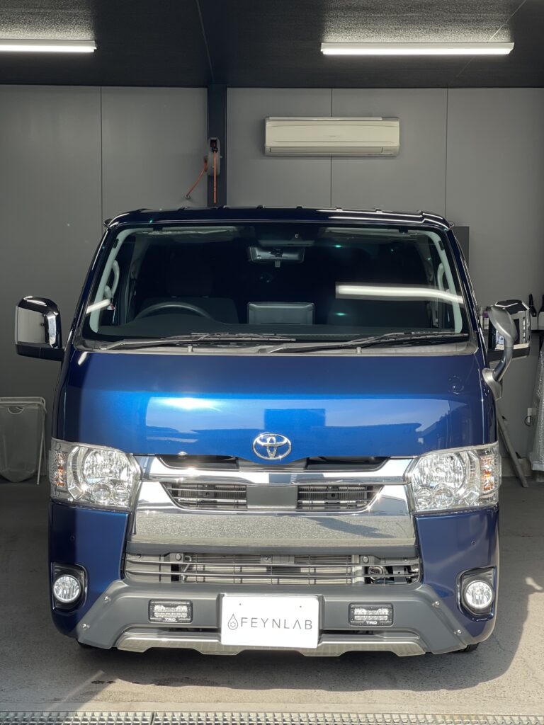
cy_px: 362
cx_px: 272
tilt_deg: -2.0
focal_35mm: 64
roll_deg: -0.2
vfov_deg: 30.3
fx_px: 1341
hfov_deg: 22.9
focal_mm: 7.5
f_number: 2.2
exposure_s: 1/121
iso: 20
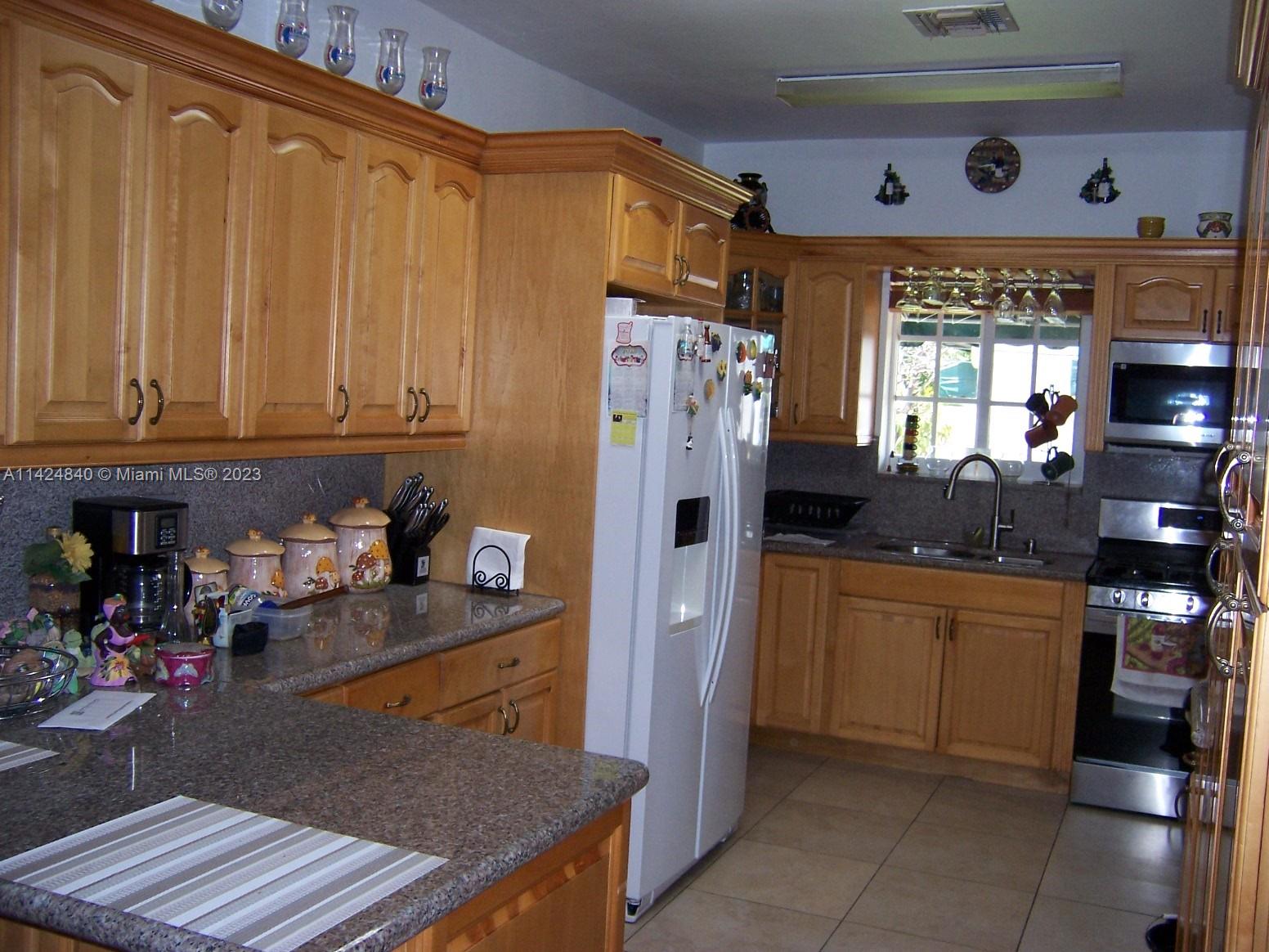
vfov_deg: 42.9
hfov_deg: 55.4
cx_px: 634
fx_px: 1210
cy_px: 476
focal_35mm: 33
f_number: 2.8
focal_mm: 5.5
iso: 140
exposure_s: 1/60
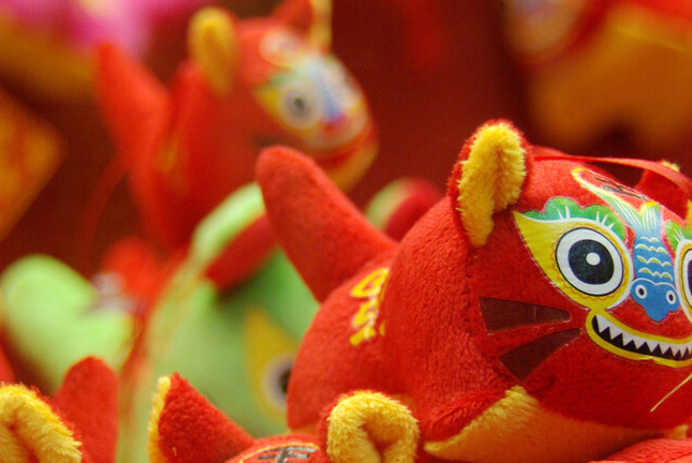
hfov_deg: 17.2
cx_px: 381
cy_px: 365
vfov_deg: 11.5
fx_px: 2291
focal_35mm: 119
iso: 400
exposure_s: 1/20
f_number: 4.5
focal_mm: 42.5
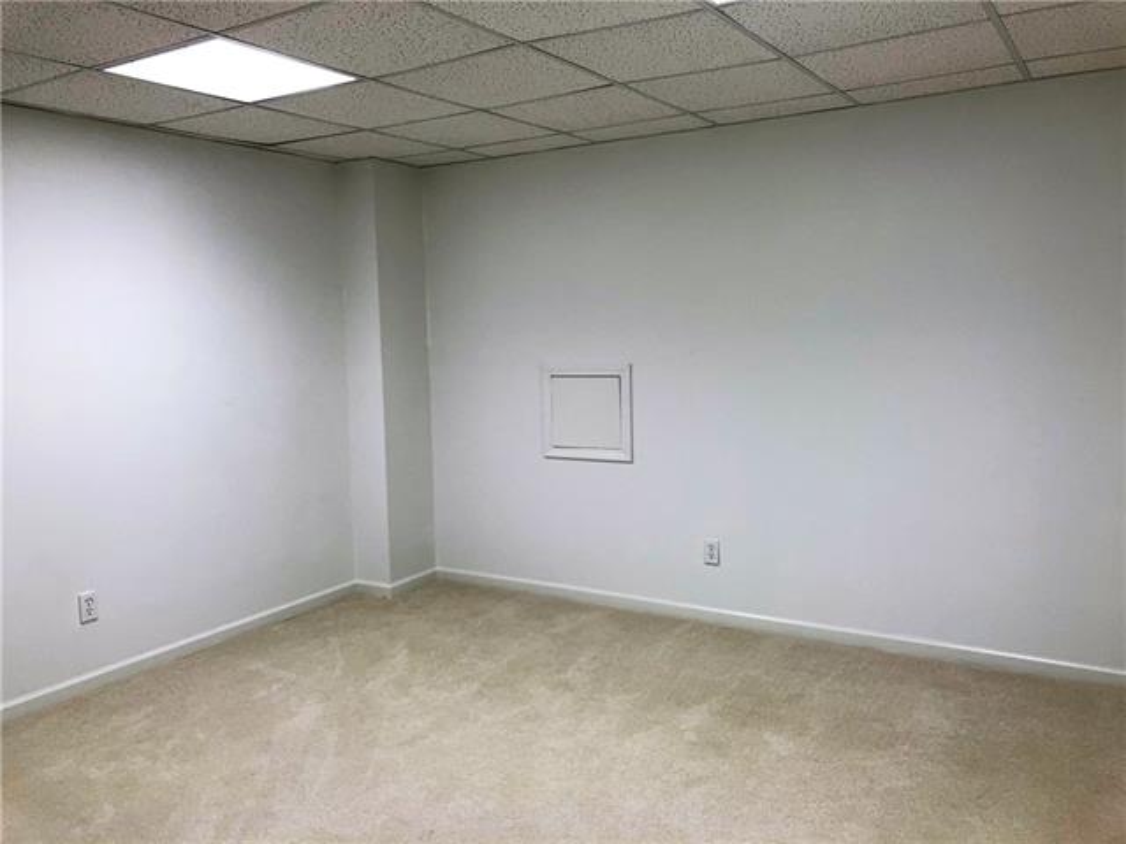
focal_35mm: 28
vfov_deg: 49.7
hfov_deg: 63.4
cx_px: 563
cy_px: 422
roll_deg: -0.4
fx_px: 911
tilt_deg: -5.5
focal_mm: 3.99
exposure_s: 1/19
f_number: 1.8
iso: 20
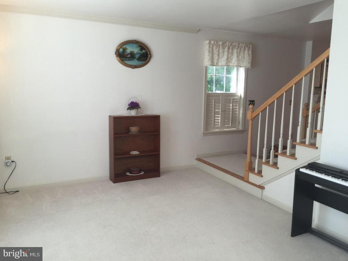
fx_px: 292
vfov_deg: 48.2
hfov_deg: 61.7
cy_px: 130
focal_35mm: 29
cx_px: 174
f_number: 2.2
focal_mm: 4.15
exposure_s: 1/60
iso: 32
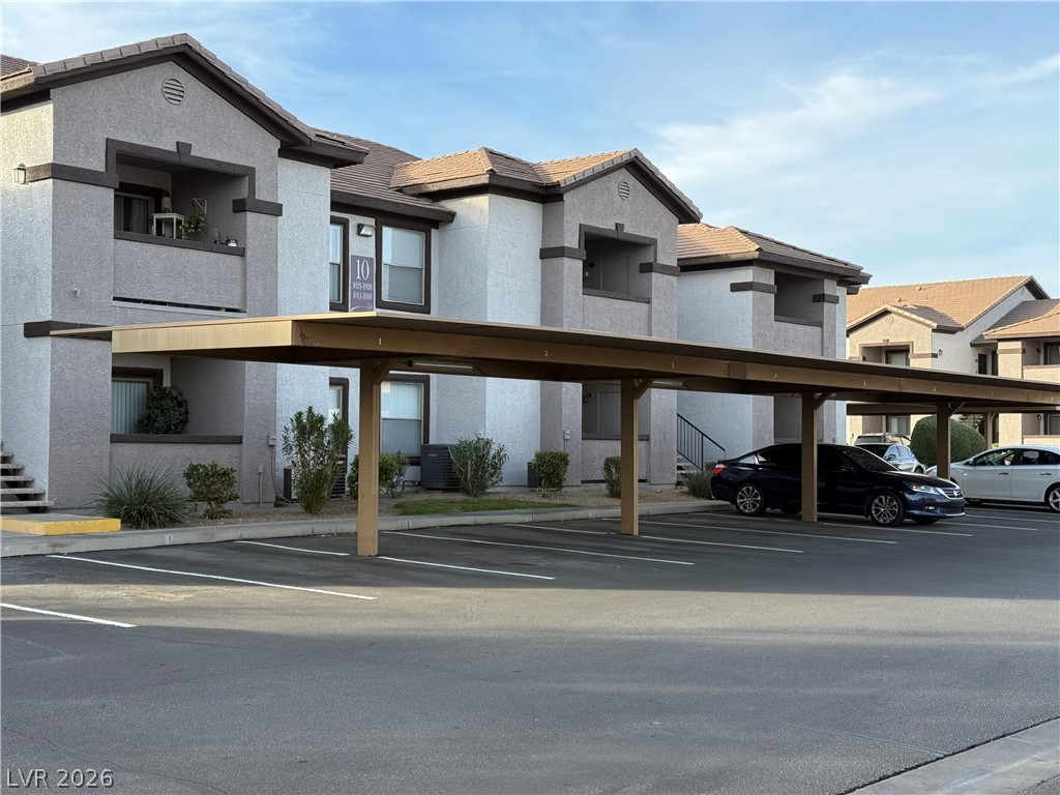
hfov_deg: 39.7
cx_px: 530
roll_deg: +0.1
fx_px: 1470
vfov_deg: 30.3
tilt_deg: +1.9
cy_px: 398
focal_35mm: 48
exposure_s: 1/1116
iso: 80
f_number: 1.78
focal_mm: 6.76
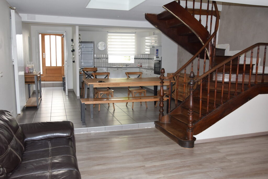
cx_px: 134
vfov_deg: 41.7
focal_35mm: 32
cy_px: 90
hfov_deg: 59.5
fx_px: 235
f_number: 5.6
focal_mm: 21
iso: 800
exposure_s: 1/125
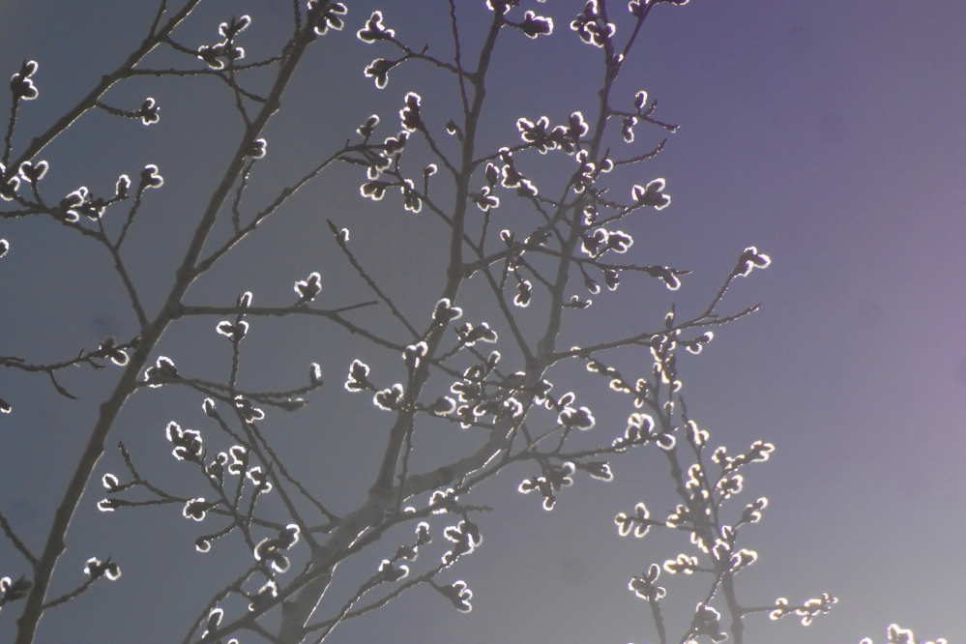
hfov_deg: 5.5
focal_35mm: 375
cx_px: 483
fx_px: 10062
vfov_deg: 3.7
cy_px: 322
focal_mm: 250
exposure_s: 1/500
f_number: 11
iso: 100
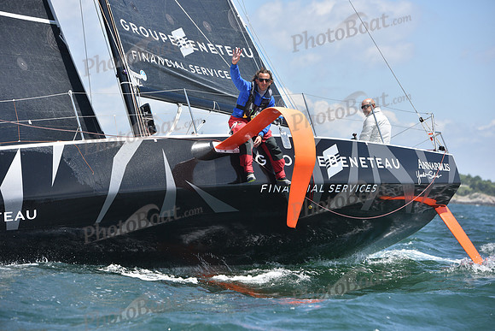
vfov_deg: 9.5
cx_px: 248
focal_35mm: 145
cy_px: 166
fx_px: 1994
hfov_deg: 14.2
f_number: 5.6
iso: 250
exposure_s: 1/1250
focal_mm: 145
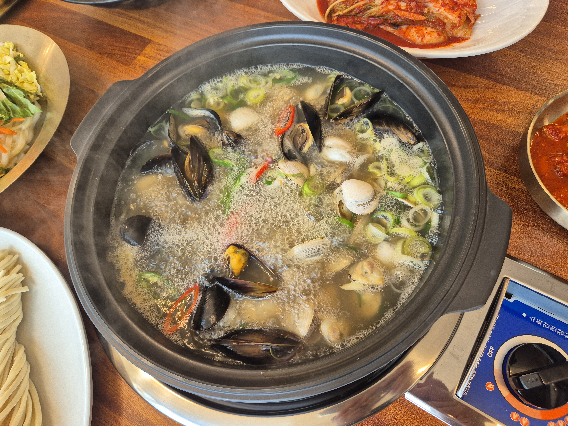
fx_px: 377
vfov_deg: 58.9
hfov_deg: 73.9
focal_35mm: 23
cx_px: 284
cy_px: 213
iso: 64
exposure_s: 1/120
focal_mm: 5.4
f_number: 1.8
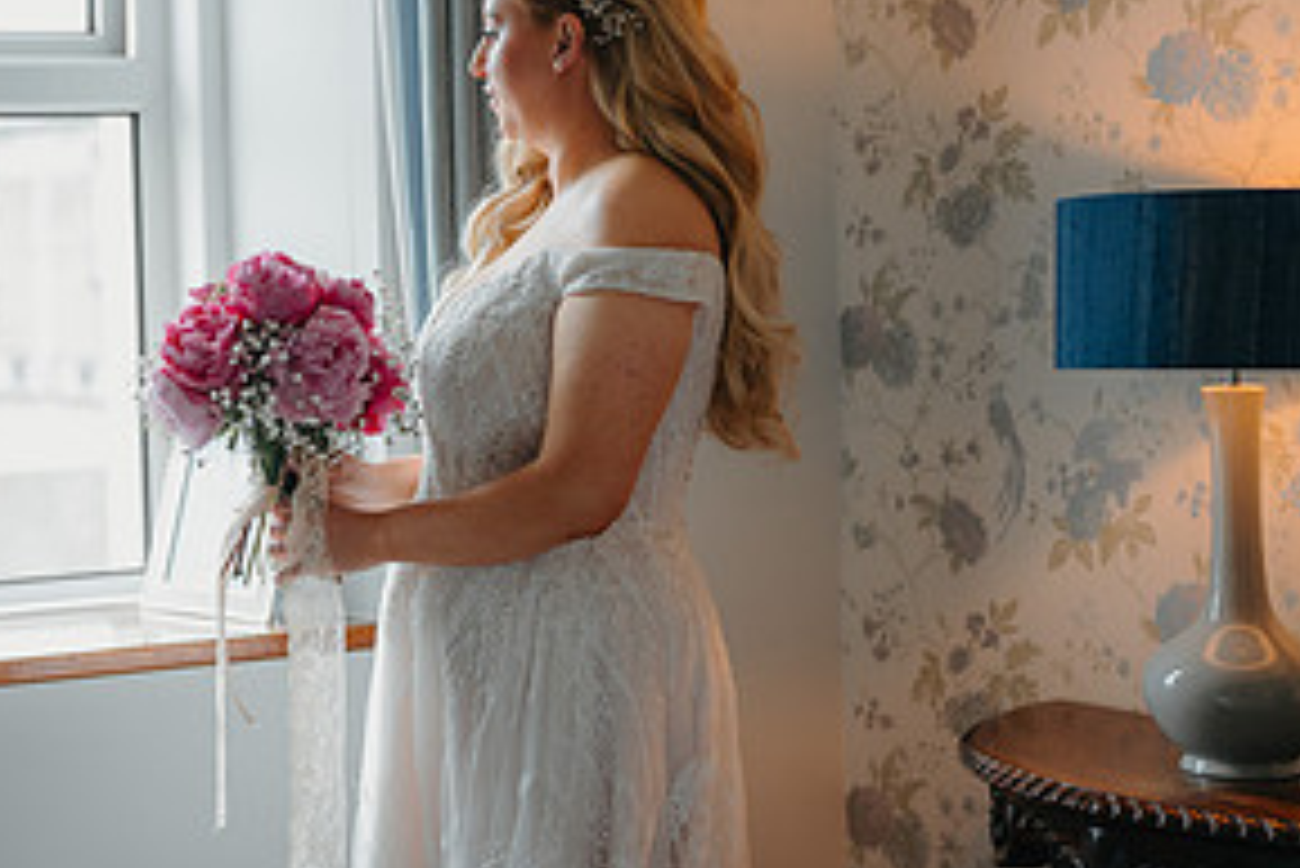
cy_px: 343
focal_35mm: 80
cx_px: 27
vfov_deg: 17.1
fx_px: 2890
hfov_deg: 24.3
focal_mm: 35
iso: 200
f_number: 1.4
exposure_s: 1/200
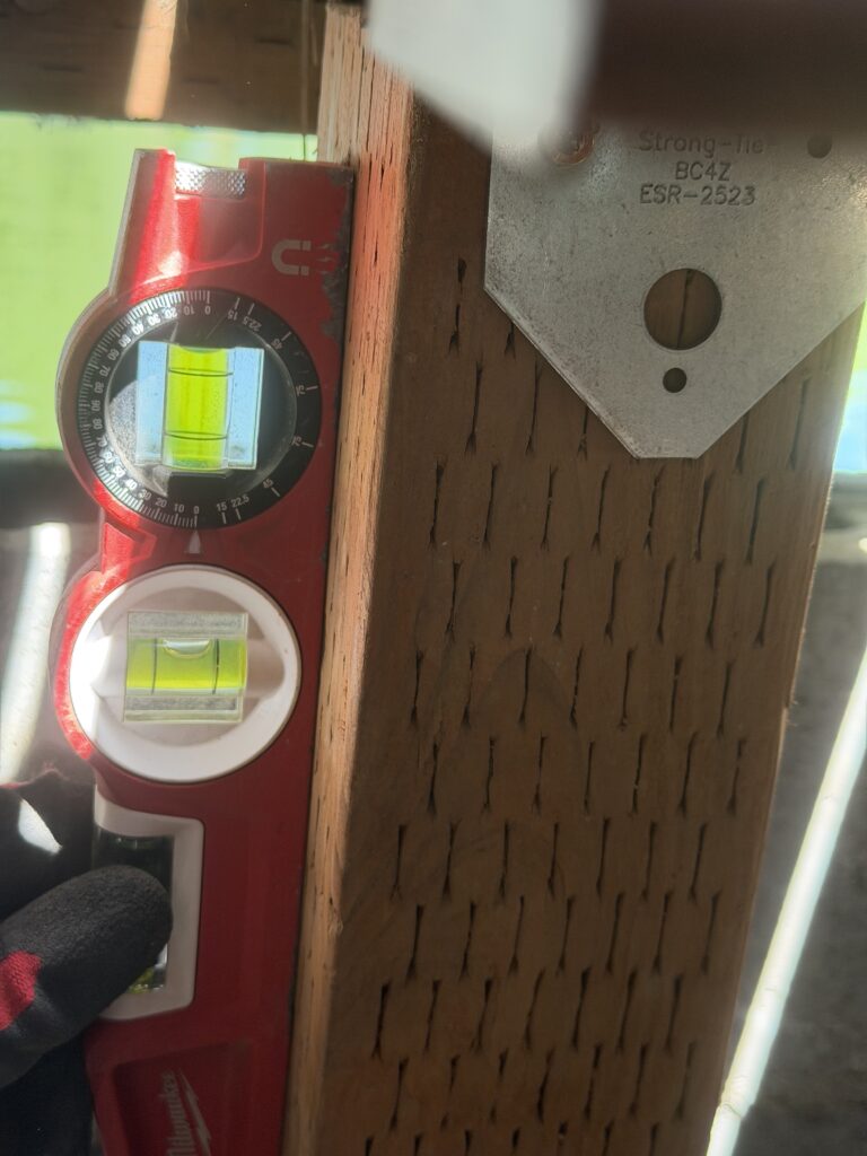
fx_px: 1603
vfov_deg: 39.7
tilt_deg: -18.1
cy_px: 578
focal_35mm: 48
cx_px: 434
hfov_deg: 30.3
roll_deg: -6.8
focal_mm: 6.76
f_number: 1.78
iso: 200
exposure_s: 1/96
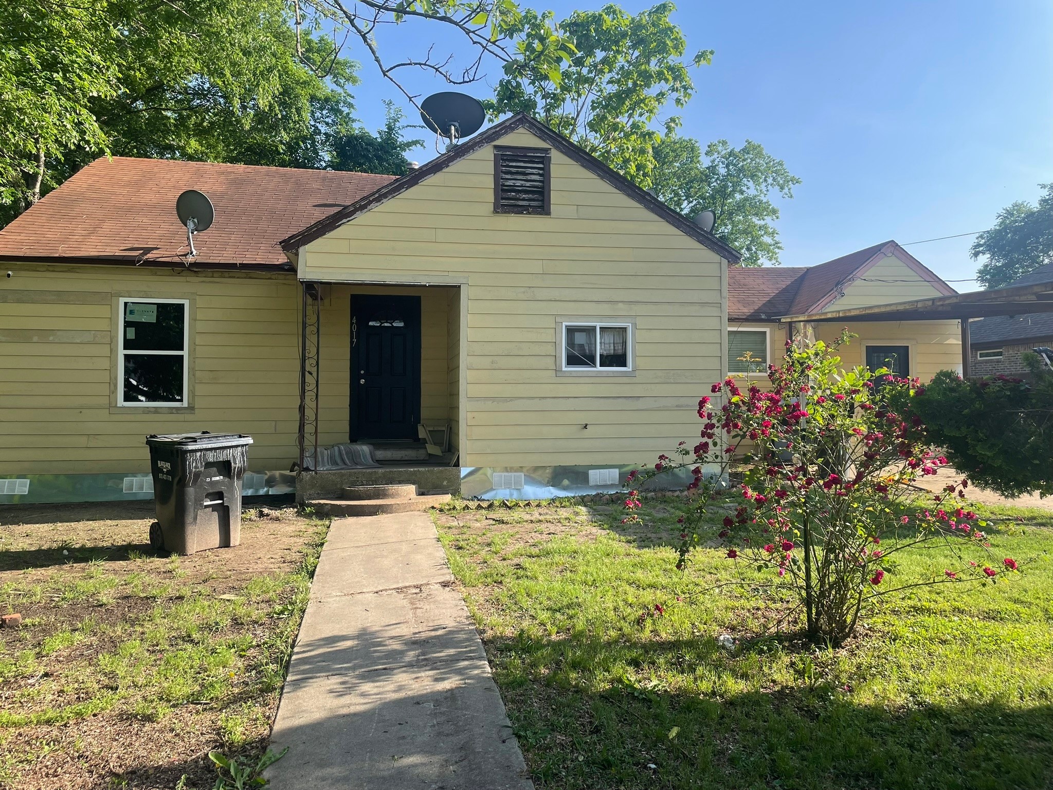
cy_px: 395
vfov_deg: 53.1
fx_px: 791
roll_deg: +0.9
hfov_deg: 67.3
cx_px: 526
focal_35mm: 26
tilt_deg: +2.0
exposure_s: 1/1276
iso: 32
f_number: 1.6
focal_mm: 4.2
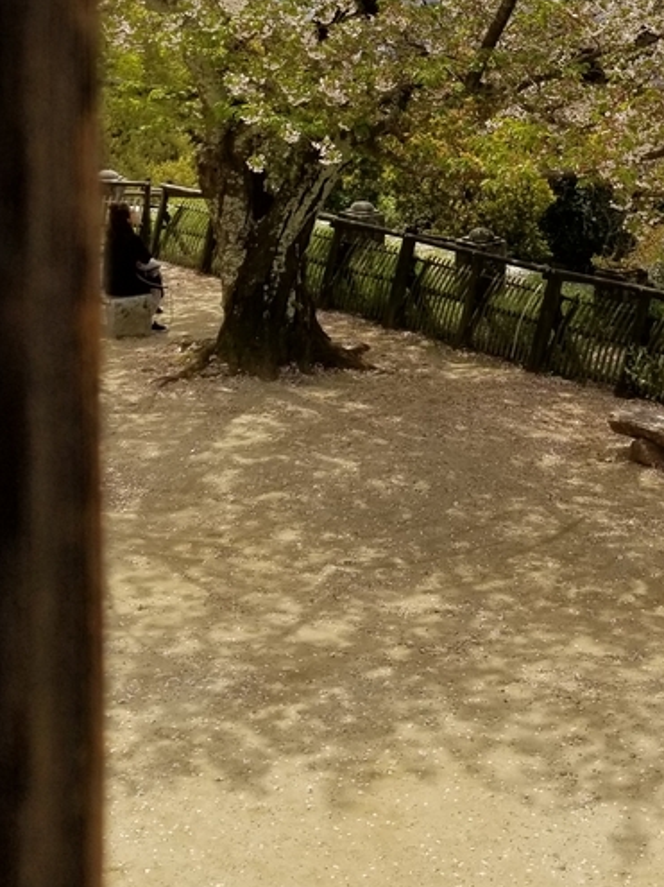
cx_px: 494
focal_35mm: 63
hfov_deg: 23.1
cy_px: 104
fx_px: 1612
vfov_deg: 29.6
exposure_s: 1/2776
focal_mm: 4.25
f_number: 1.7
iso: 50
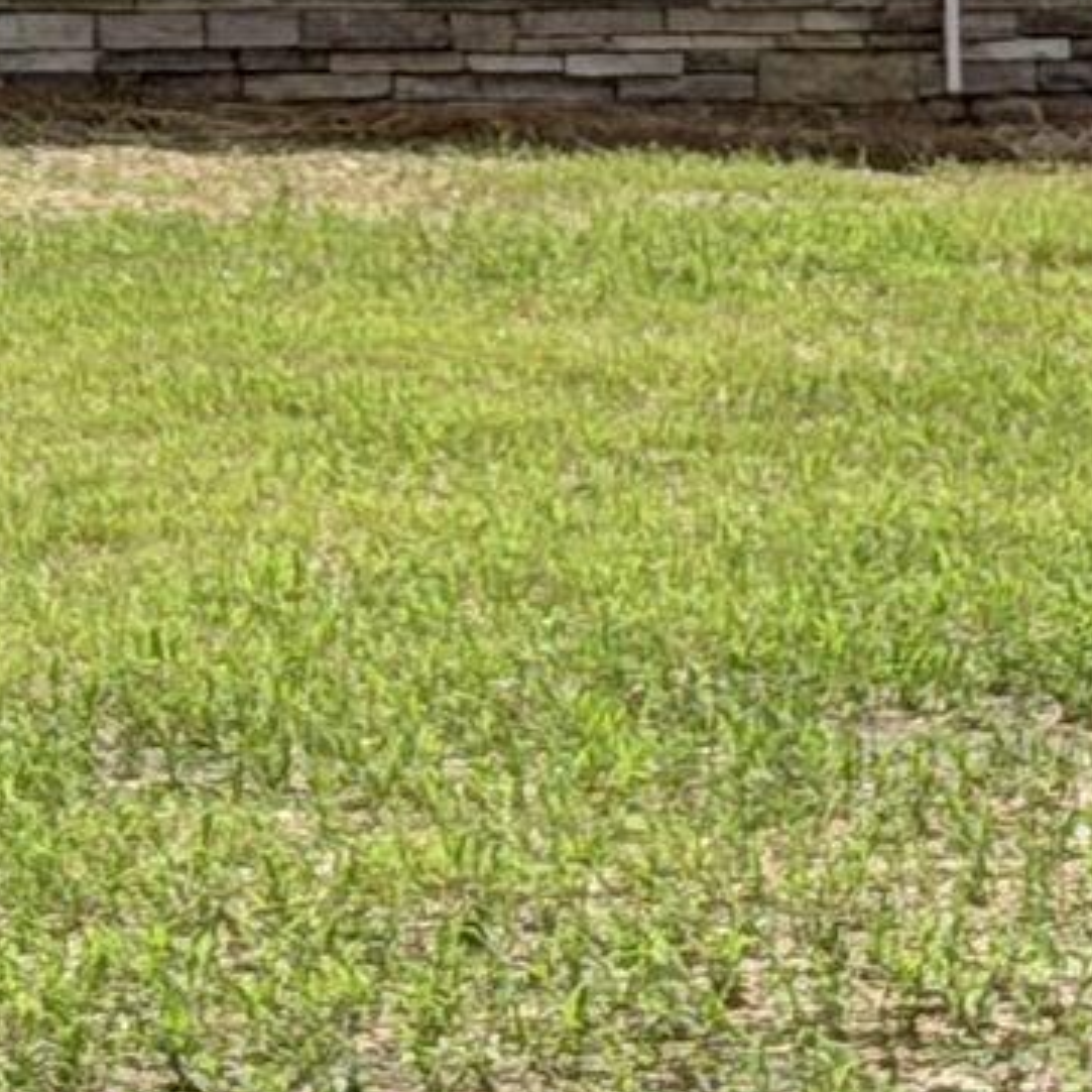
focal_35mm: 361
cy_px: -895
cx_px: -472
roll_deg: +0.6
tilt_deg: +2.6
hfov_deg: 4.8
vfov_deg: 4.8
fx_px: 12884
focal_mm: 6.76
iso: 64
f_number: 1.78
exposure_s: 1/9901
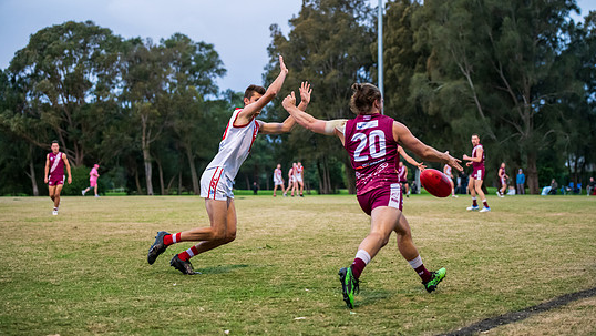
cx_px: 317
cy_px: 160
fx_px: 1249
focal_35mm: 79
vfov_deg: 15.3
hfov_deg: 26.8
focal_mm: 70
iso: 3200
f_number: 2.8
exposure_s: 1/1000
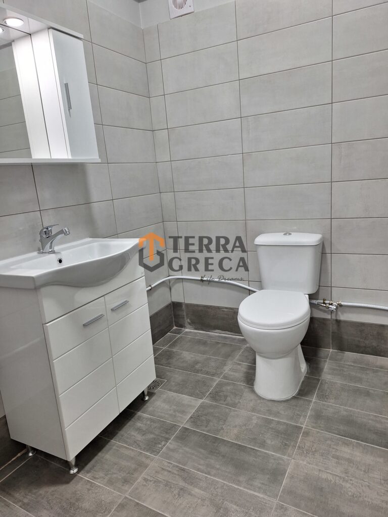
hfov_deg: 58.9
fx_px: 344
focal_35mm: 23
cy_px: 258
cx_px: 194
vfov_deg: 73.9
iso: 80
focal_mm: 5.54
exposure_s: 1/60
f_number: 1.8
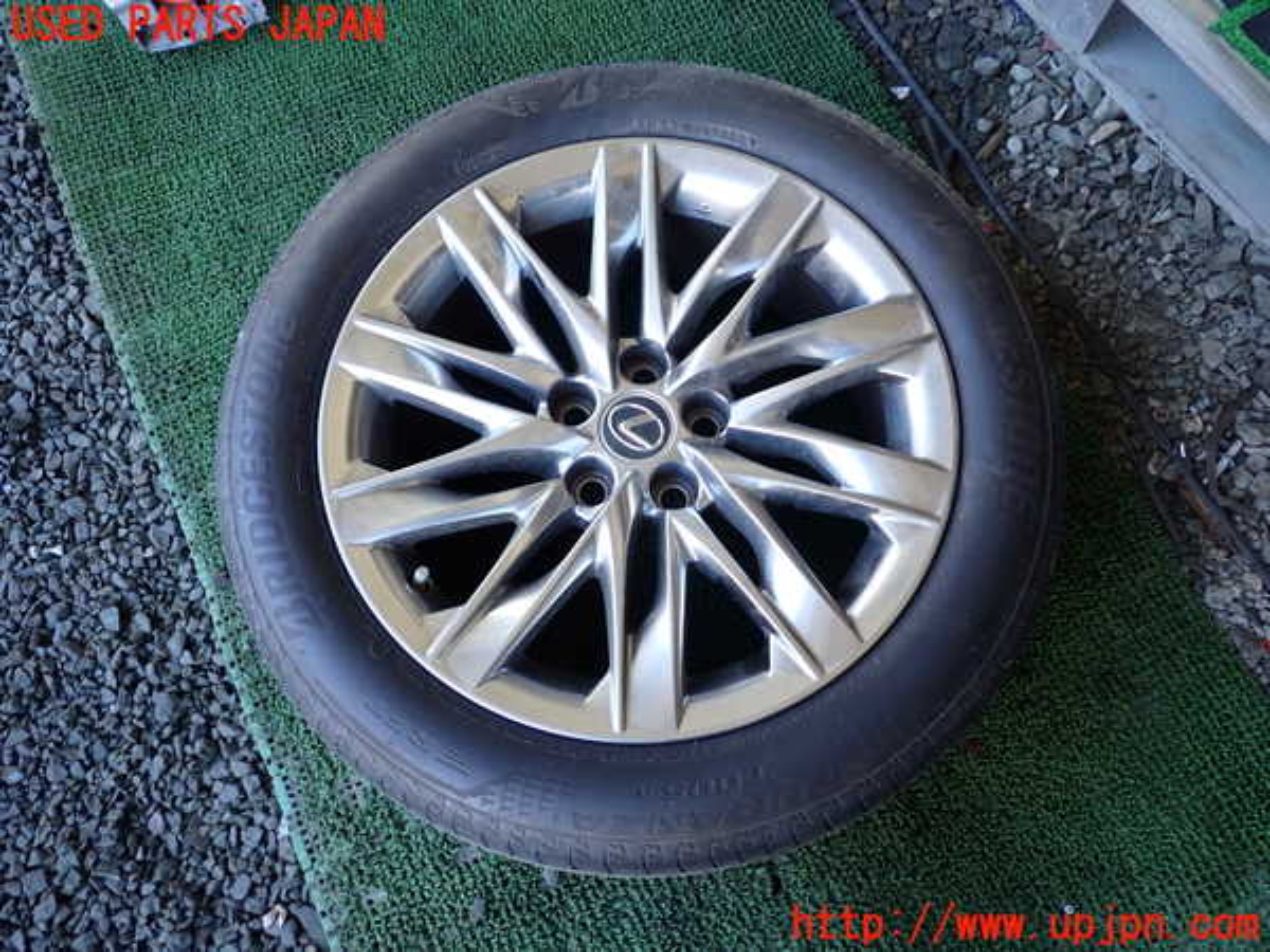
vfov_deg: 46.8
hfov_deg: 60.0
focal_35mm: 30
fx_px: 1101
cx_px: 635
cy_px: 476
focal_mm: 5.4
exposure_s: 1/100
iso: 200
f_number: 2.3
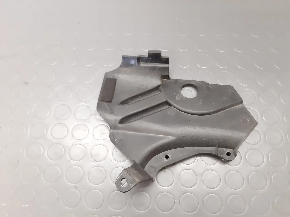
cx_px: 145
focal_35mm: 27
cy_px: 108
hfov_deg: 65.3
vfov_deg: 51.4
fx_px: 226
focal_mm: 3.93
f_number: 1.7
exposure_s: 1/25
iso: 400
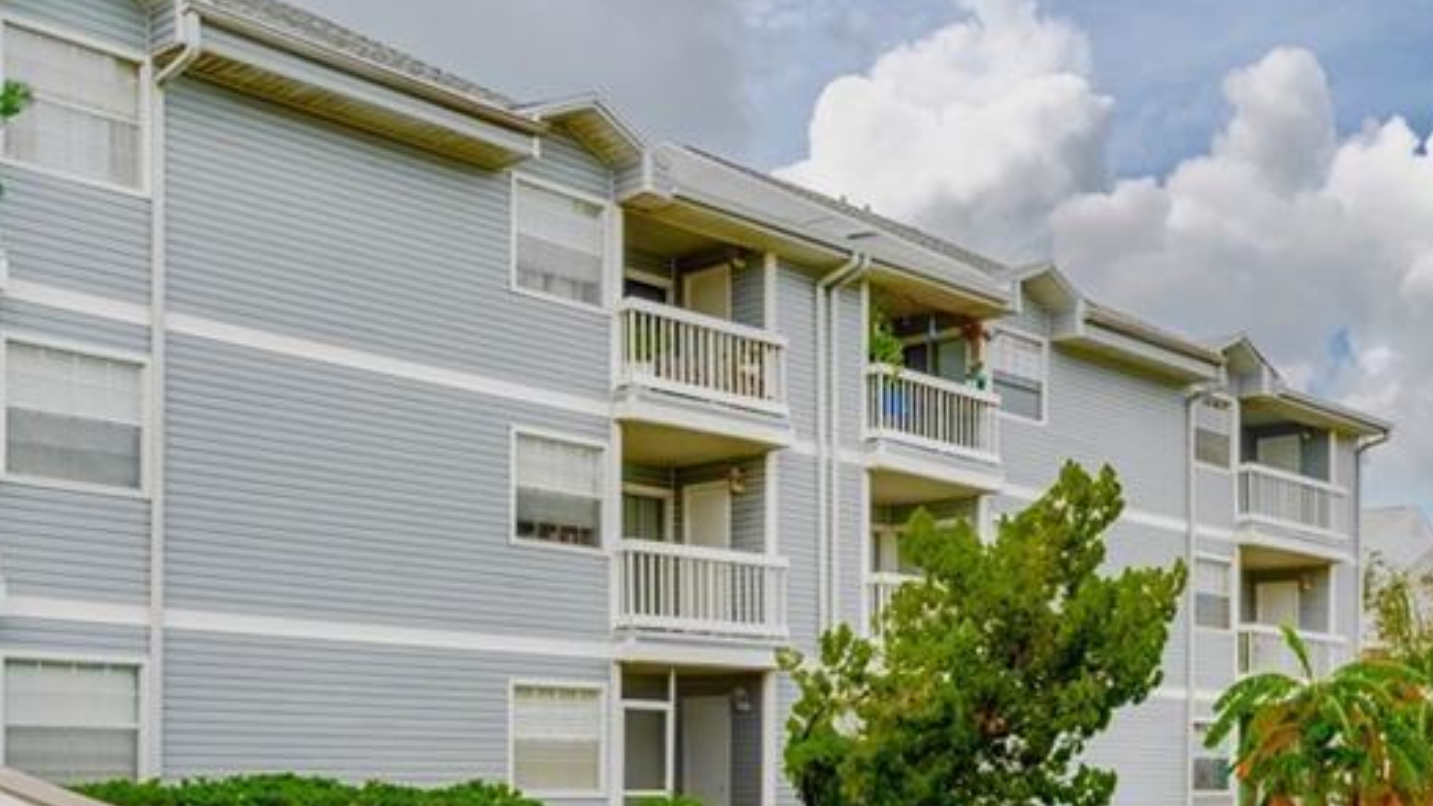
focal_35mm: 45
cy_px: 778
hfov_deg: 45.2
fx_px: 1710
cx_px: 877
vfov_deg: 25.4
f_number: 10
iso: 100
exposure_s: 1/2000
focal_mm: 14
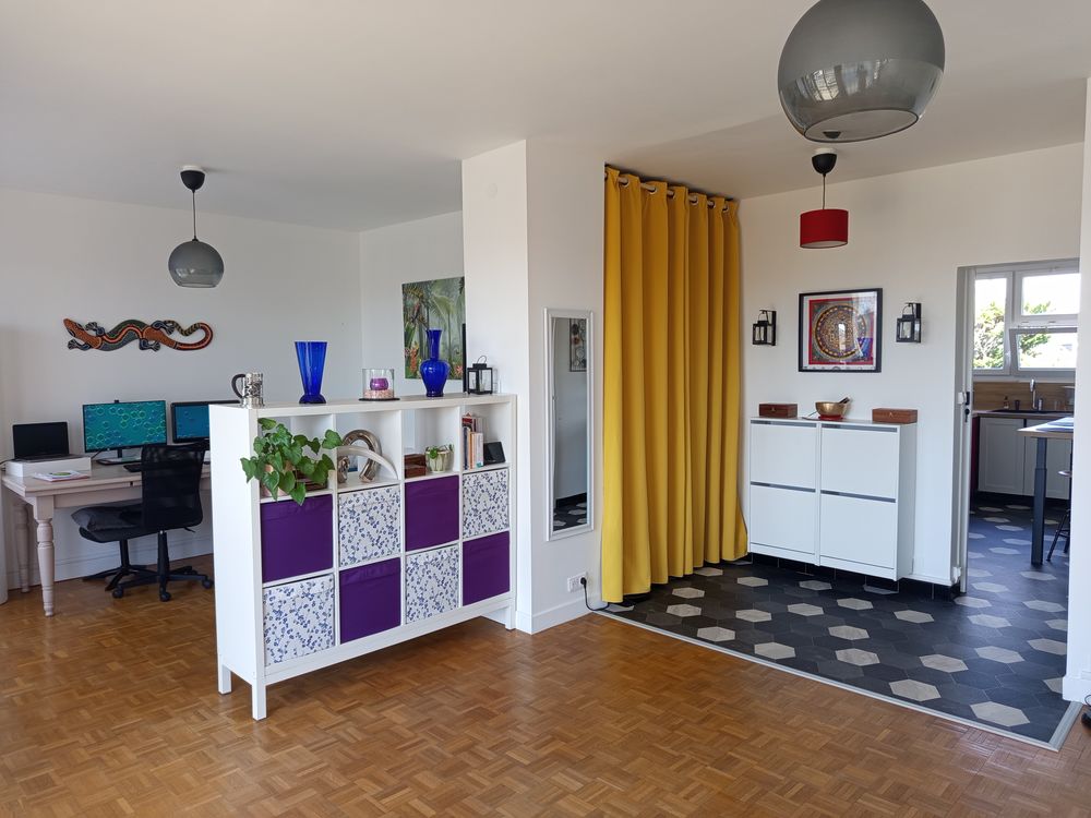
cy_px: 409
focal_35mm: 24
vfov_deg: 56.8
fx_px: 756
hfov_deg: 71.6
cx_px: 546
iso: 146
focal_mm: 5.24
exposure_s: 1/100
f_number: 1.7
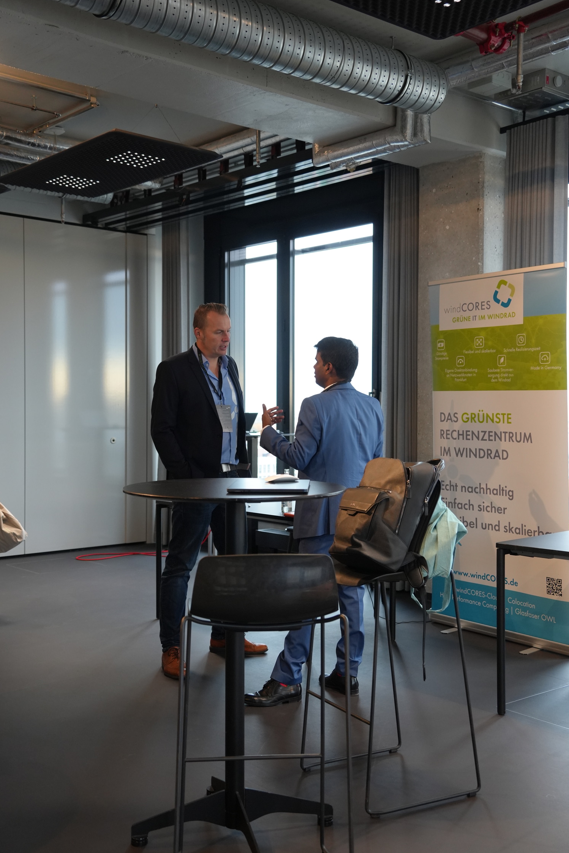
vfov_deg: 48.5
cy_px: 434
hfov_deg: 33.4
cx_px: 280
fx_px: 948
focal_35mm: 40
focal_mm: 39
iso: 1600
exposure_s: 1/160
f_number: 4
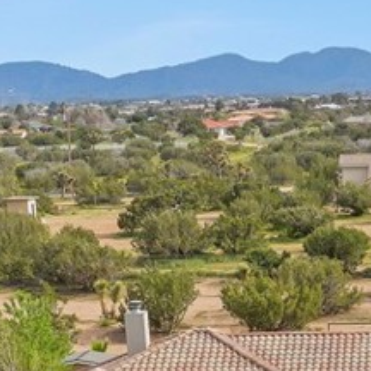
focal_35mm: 113
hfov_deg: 15.2
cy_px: 369
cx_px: 350
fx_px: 1370
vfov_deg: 15.2
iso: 100
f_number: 5.6
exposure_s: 1/400
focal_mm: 10.26
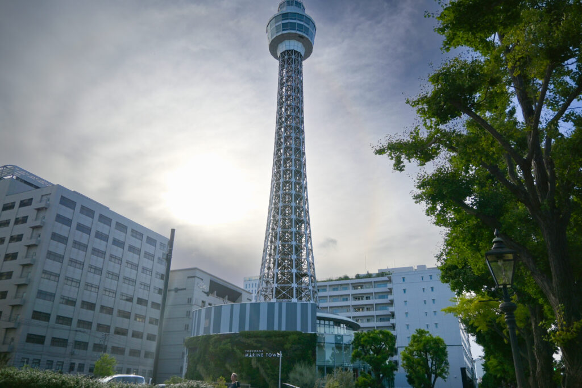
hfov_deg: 65.9
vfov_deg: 46.8
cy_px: 194
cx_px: 291
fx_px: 449
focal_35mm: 28
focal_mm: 18.5
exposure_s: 1/2500
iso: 100
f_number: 4
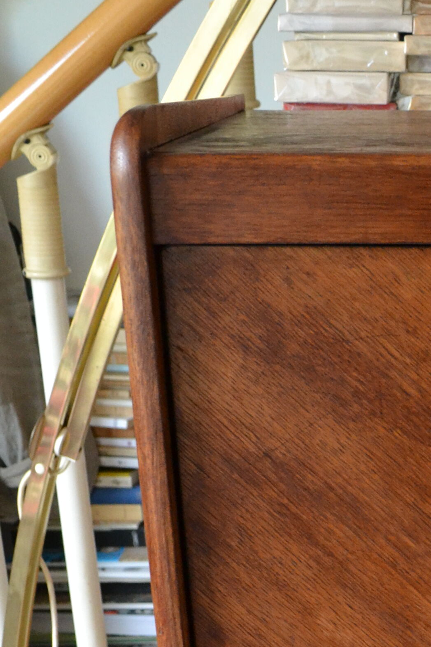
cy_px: 791
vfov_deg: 21.4
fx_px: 1581
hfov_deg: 14.7
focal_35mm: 88
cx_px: 599
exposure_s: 1/100
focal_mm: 20
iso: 1600
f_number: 5
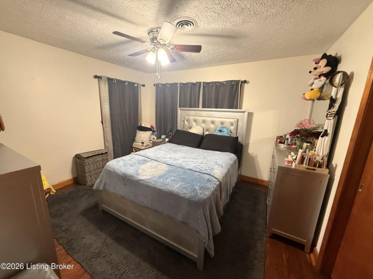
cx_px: 186
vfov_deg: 85.7
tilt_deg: -11.2
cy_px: 140
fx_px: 151
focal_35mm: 14
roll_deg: -0.9
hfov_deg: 102.1
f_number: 2.2
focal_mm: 2.22
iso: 400
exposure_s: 1/60
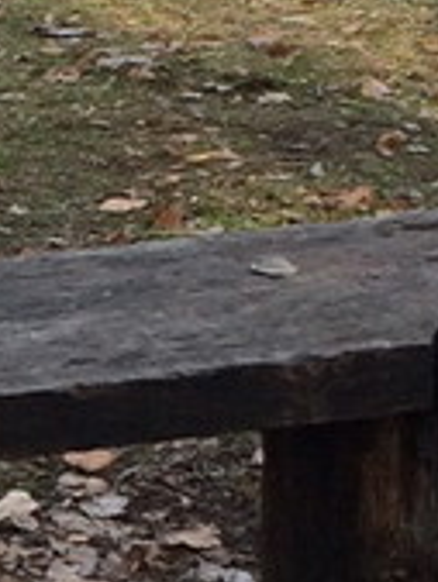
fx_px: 3707
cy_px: 527
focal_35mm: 220
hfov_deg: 6.7
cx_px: -135
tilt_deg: -19.2
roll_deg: +3.5
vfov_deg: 9.0
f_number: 2.2
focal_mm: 4.15
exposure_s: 1/351
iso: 32
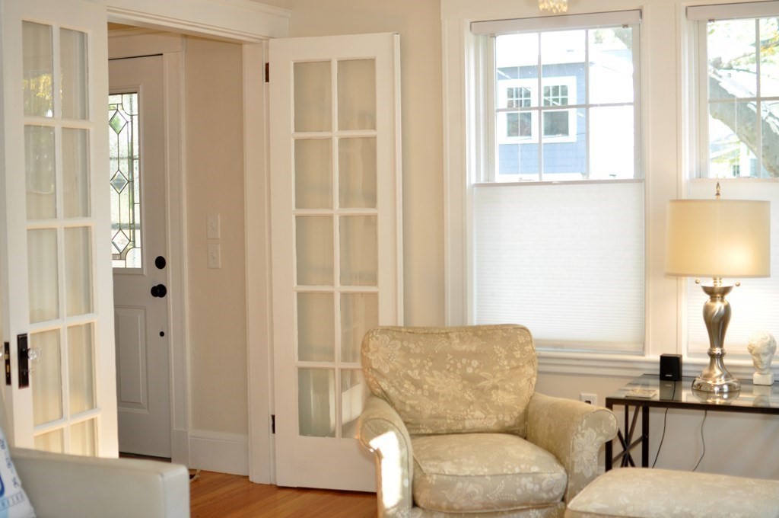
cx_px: 390
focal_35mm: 52
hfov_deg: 37.9
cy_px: 259
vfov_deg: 25.7
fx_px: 1135
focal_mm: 35
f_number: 2.5
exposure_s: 1/200
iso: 400
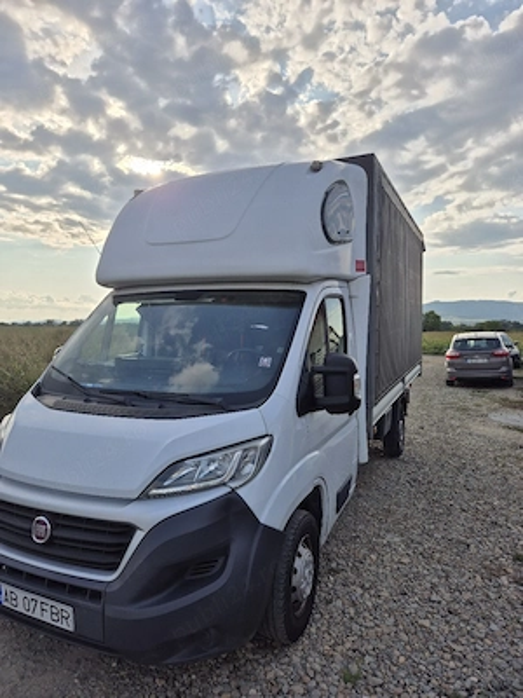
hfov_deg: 58.9
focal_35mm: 23
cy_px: 349
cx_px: 262
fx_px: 463
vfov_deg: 73.9
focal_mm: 5.4
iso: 25
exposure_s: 1/2500
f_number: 1.8
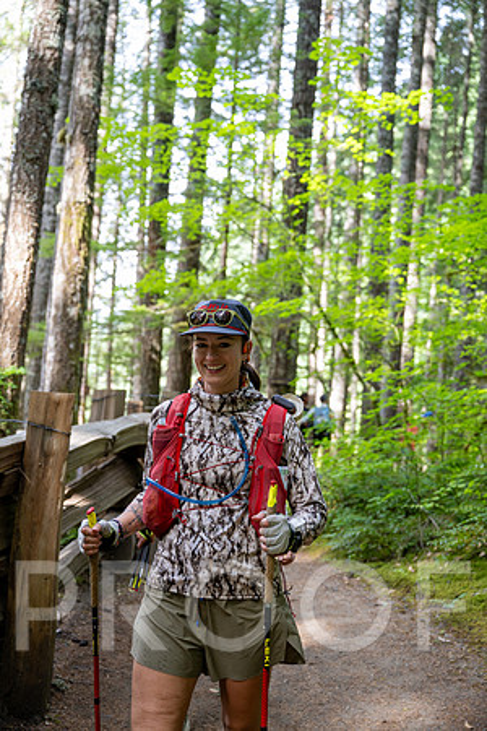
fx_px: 872
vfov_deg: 45.4
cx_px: 244
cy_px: 366
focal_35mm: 43
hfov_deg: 31.2
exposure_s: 1/400
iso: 1250
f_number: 3.5
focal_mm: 43
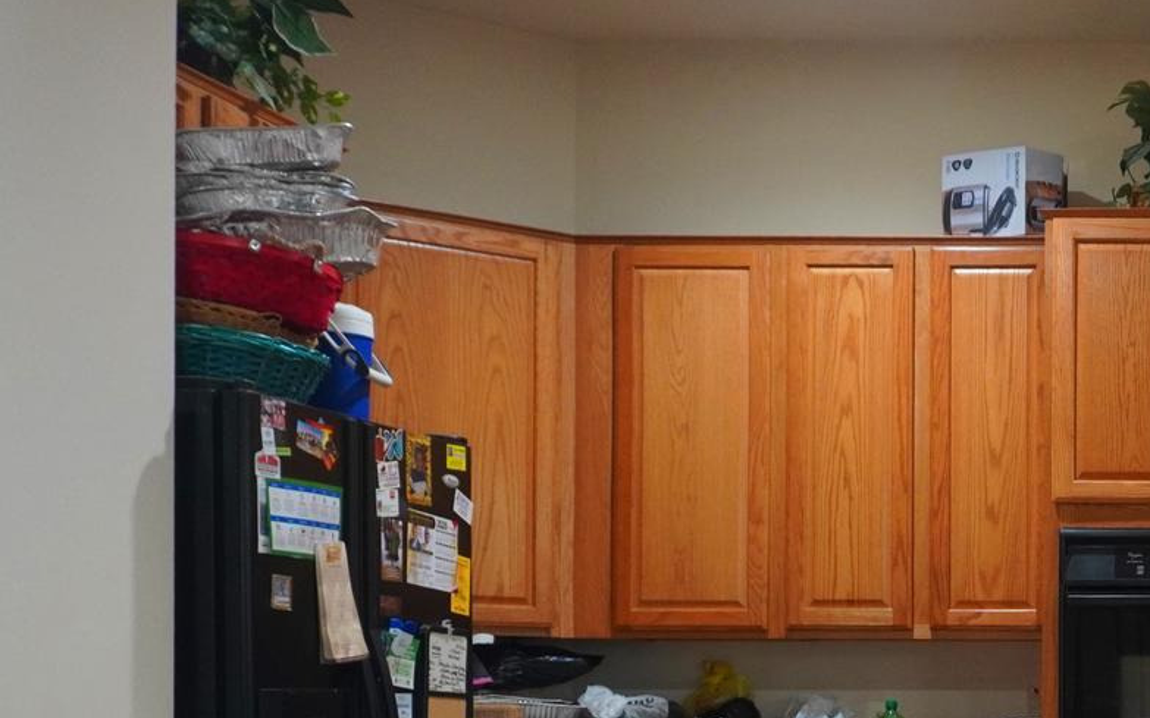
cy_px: 924
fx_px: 2005
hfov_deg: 27.2
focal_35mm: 64
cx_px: 1469
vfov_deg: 18.9
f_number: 7.1
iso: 800
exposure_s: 1/6
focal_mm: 16
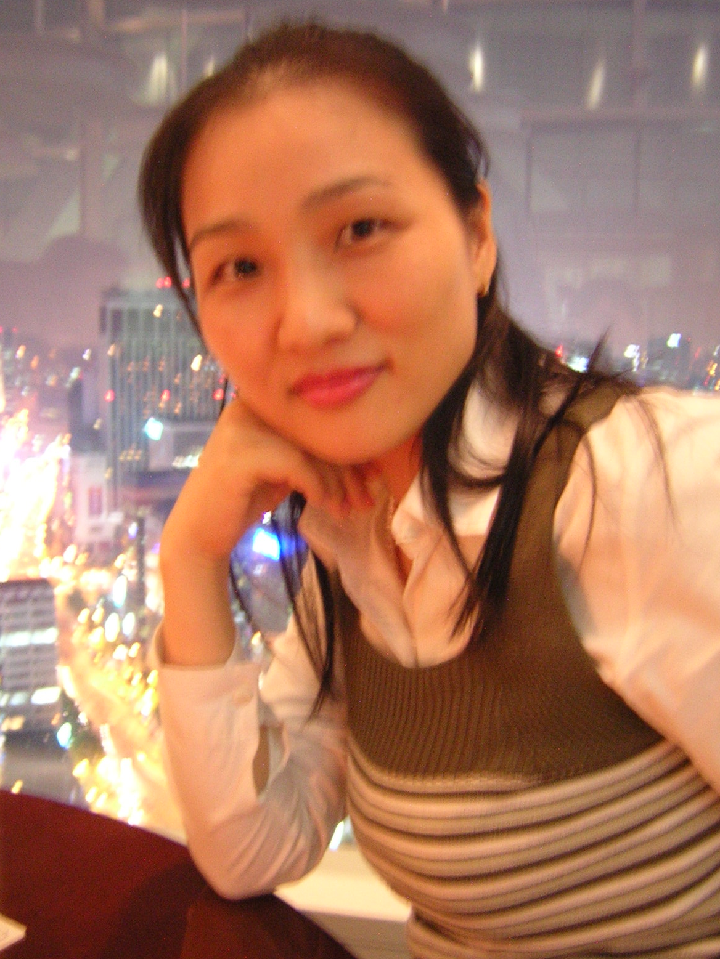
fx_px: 1026
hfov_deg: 38.7
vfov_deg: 50.1
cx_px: 356
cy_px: 472
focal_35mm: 37
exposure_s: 2
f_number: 2.6
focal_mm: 4.7
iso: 400
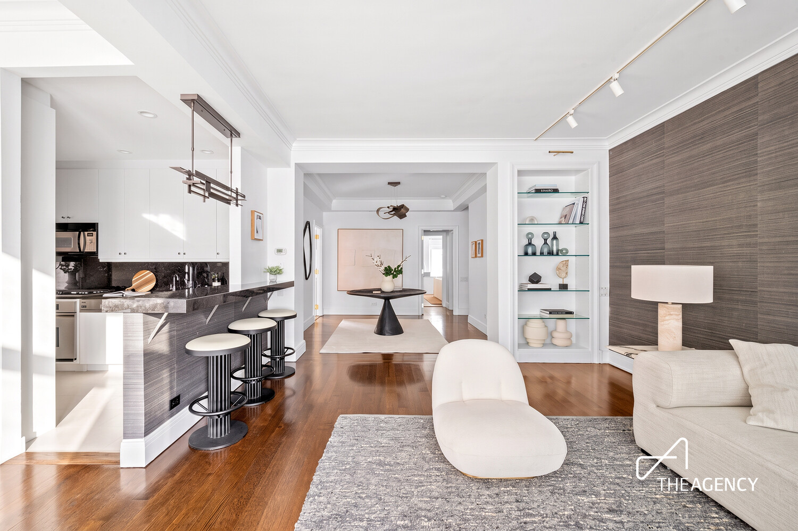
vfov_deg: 81.1
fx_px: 310
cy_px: 266
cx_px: 399
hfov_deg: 104.3
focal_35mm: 14
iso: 320
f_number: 11
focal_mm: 14
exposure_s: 1.3
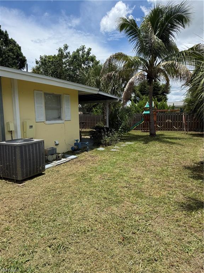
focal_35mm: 24
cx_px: 102
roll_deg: +0.9
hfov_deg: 56.8
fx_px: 189
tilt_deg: -7.8
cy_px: 136
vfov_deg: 71.6
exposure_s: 1/4975
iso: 80
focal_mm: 6.76
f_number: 1.78
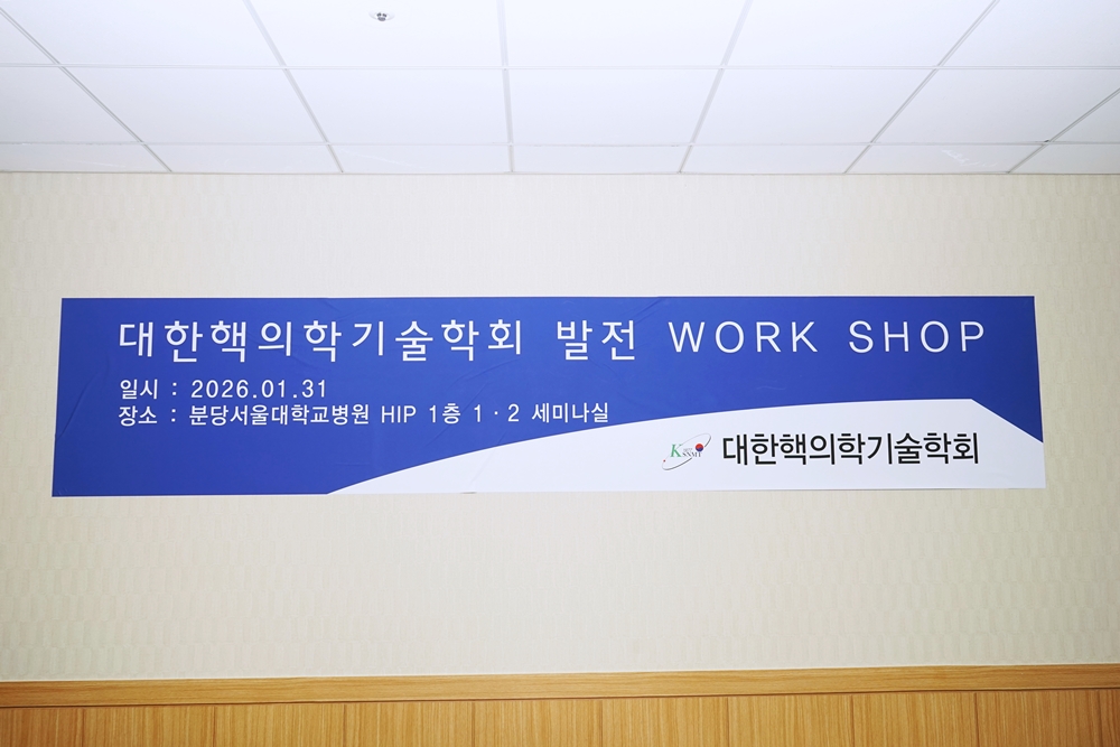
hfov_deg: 58.7
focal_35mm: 32
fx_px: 996
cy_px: 374
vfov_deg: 41.1
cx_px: 560
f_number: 7.1
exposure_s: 1/100
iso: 400
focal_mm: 32
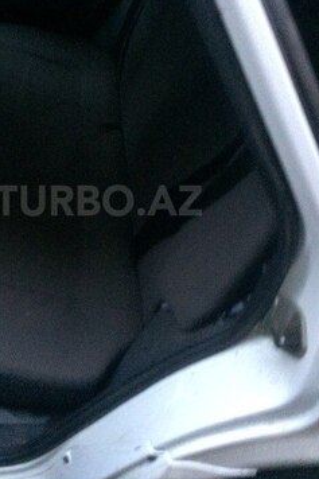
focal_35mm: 42
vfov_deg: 46.2
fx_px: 559
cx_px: 98
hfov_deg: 31.5
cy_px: 200
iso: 400
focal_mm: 4.15
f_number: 2.2
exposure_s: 1/17
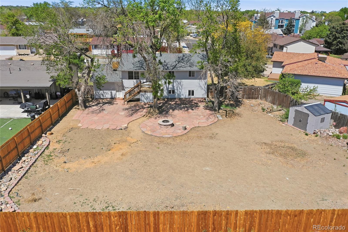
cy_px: 116
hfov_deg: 65.5
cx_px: 174
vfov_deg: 46.4
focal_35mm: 28
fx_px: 271
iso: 100
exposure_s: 1/640
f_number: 6.3
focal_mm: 10.3
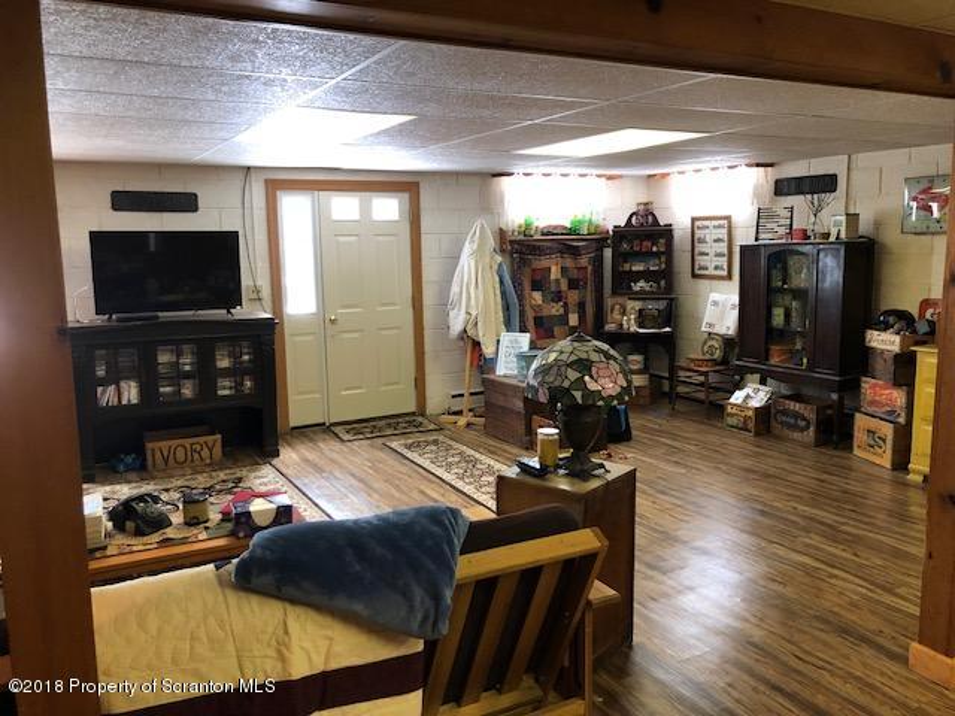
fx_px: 772
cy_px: 358
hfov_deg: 63.4
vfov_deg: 49.7
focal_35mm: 28
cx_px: 478
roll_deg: +0.4
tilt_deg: -9.3
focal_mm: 3.99
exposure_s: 1/15
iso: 80
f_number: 1.8
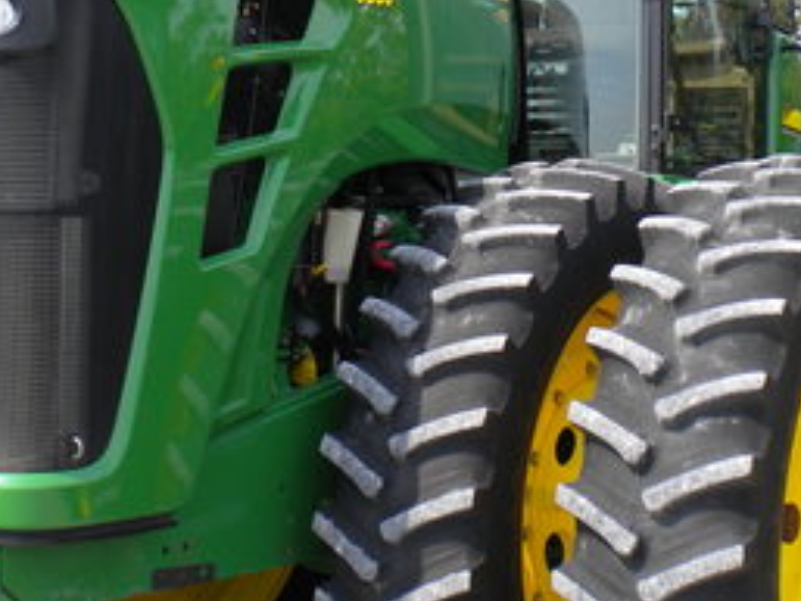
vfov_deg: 19.9
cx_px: 458
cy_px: 262
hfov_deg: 26.3
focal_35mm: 74
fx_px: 1713
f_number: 4.6
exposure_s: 1/313
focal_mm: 6.3
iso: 80
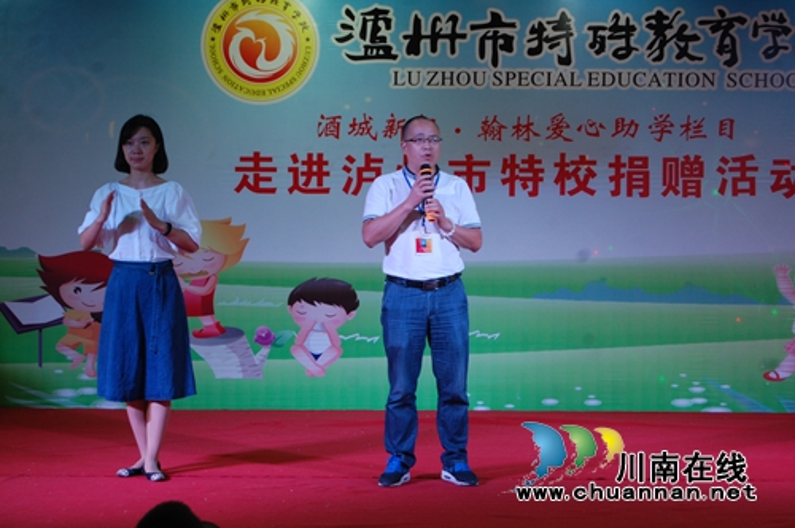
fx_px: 1819
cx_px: 398
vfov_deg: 16.5
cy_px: 264
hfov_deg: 24.6
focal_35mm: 82
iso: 400
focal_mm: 55
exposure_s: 1/50
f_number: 5.6
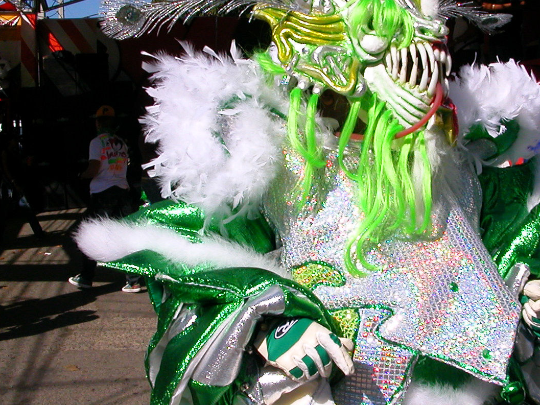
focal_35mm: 56
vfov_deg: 26.1
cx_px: 353
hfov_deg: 34.1
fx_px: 874
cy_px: 204
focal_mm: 5.6
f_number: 4.5
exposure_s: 1/1216
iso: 100
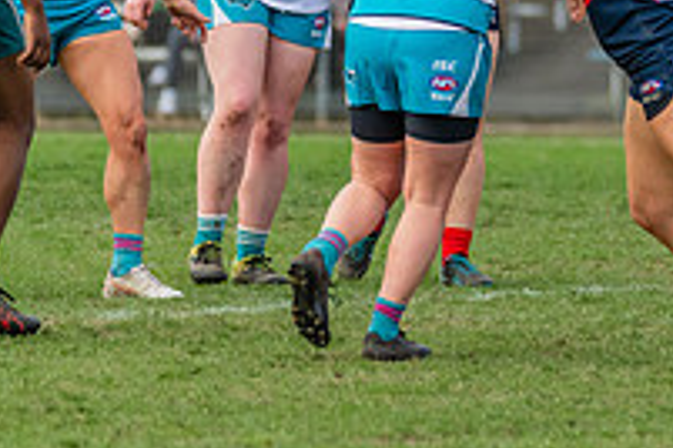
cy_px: -99
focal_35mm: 1037
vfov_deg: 1.3
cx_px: 920
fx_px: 19385
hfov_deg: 2.0
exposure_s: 1/1600
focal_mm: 350
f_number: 6
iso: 1000
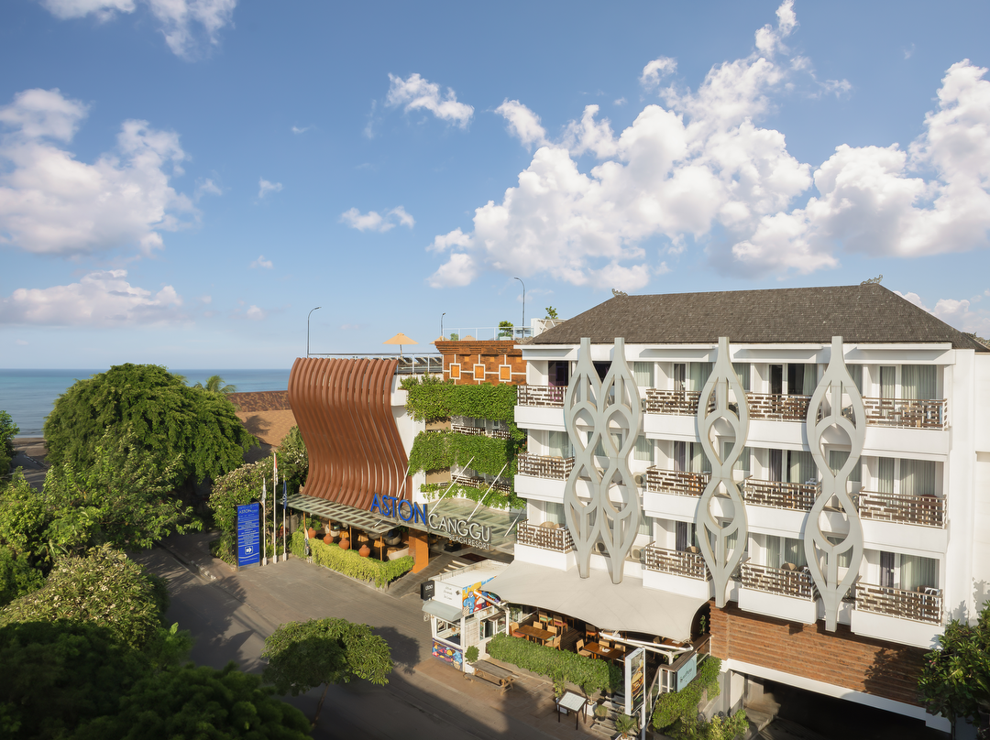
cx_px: 495
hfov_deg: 71.6
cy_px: 370
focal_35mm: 24
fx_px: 686
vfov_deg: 56.7
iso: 200
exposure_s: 1/400
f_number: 8
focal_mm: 12.29
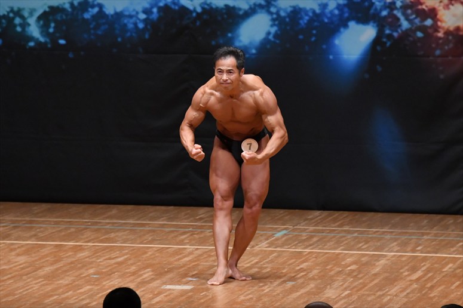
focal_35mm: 300
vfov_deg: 4.6
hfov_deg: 6.9
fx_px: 3857
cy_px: 154
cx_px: 232
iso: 5000
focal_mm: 200
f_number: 5.6
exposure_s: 1/400
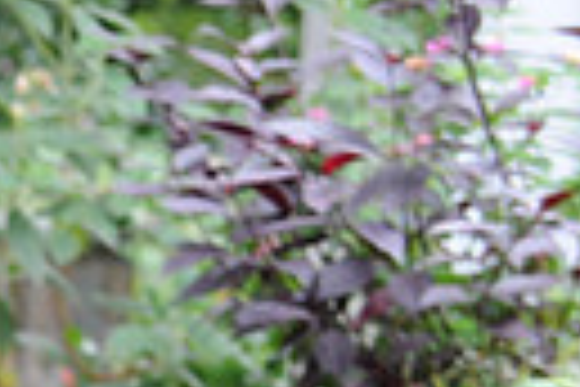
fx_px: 6863
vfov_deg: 3.2
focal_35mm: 426
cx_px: -629
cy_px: 702
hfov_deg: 4.8
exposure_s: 1/100
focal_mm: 95
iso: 500
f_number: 5
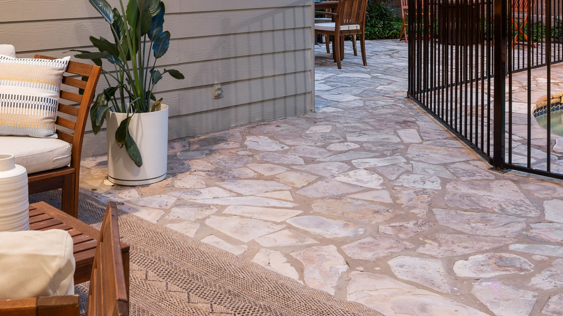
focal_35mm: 49
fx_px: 731
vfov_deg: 23.0
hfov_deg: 42.0
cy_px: -32
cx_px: 250
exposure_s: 5
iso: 100
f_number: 8
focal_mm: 14
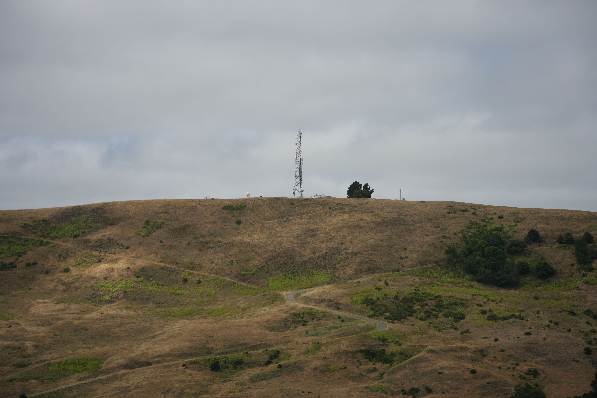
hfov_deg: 21.9
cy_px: 199
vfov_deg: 14.7
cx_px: 298
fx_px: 1542
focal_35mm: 93
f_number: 5.6
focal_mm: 93
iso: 100
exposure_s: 1/800
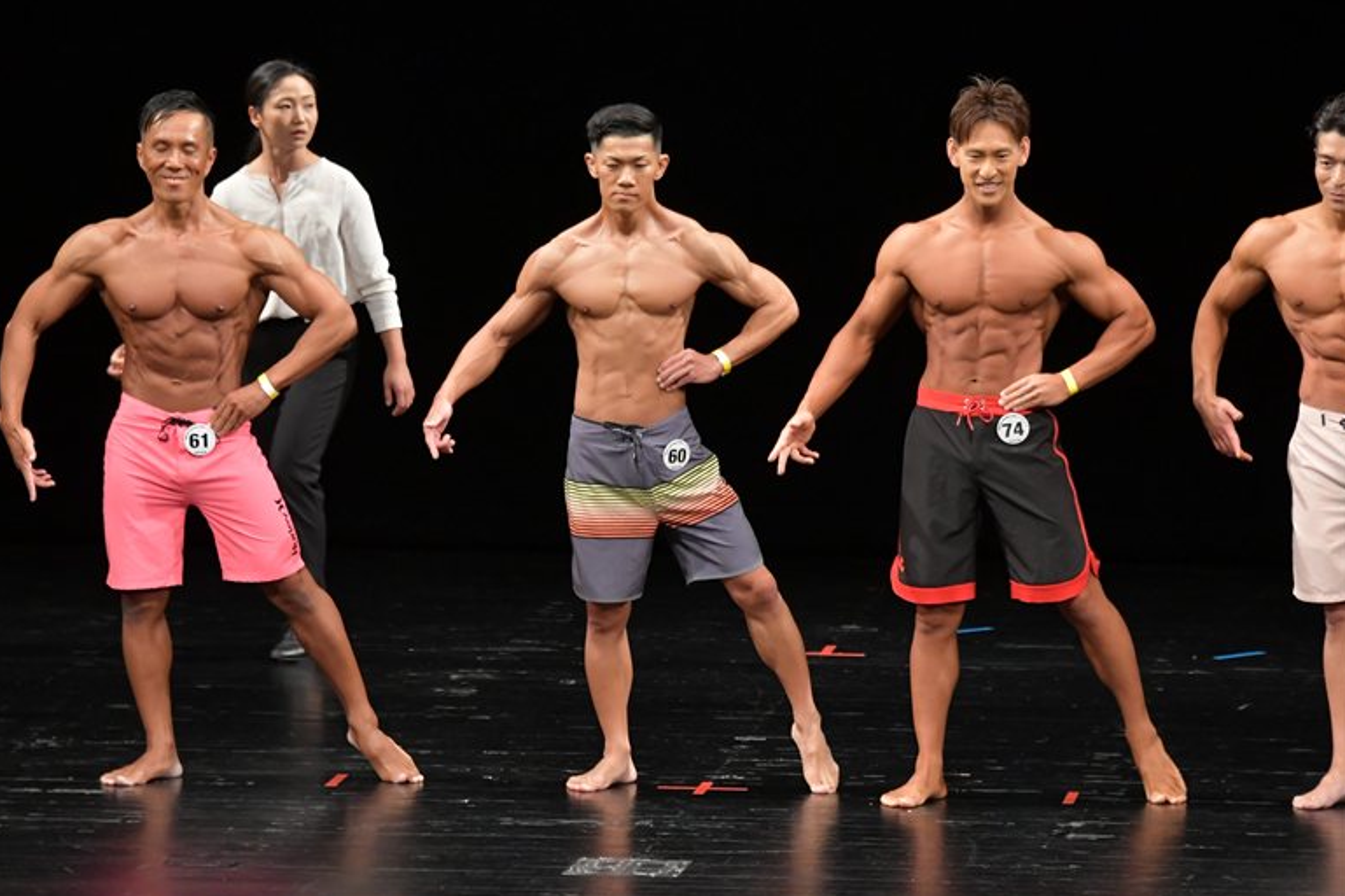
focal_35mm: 257
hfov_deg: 8.0
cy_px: 448
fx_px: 9597
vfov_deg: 5.3
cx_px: 674
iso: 3200
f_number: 5.6
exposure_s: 1/400
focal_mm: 170
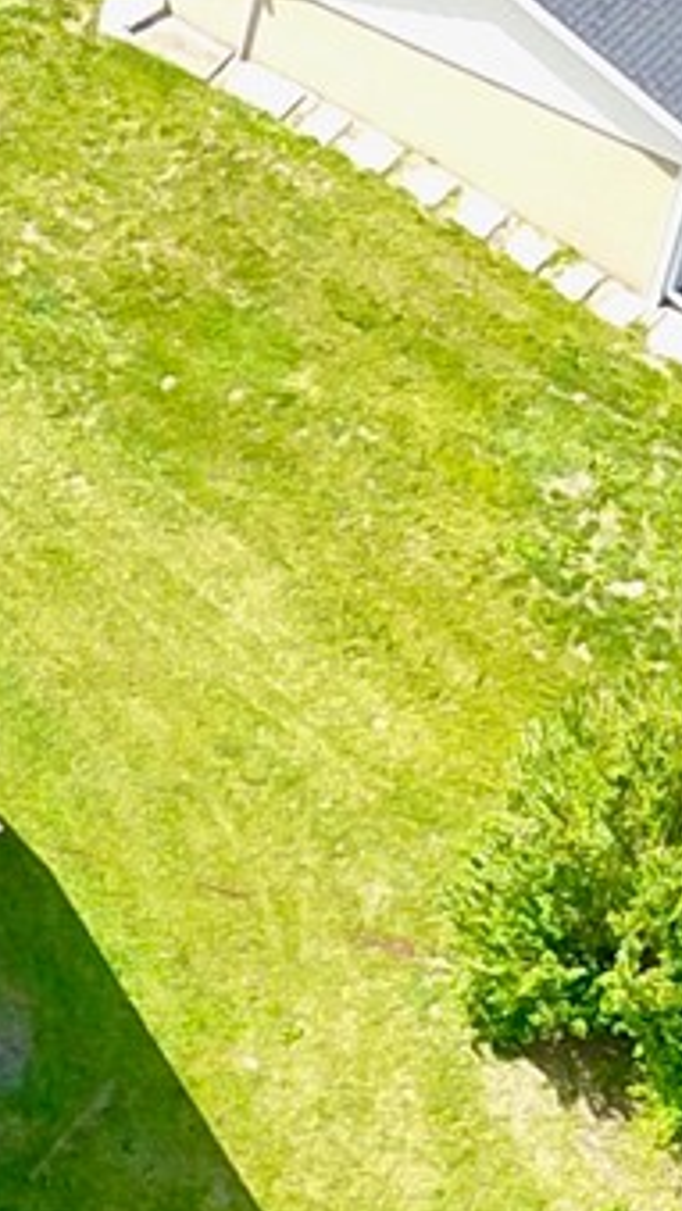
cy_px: 1422
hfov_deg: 6.8
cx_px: -843
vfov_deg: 12.3
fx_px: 5491
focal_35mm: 171
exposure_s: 1/336
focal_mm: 4.7
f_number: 2.2
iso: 100
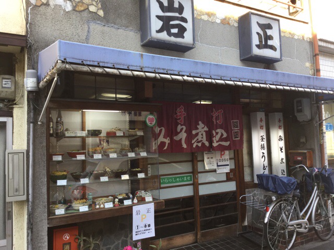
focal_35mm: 31
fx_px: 299
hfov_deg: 58.4
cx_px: 167
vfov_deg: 45.4
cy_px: 125
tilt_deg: +3.8
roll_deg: +0.5
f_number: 2.4
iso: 40
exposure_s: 1/120
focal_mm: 3.3
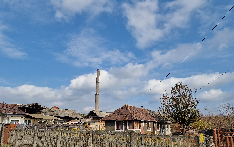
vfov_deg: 49.0
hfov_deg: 72.5
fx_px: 159
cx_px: 119
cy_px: 88
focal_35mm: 25
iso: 50
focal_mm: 6.4
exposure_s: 1/1700
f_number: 1.8
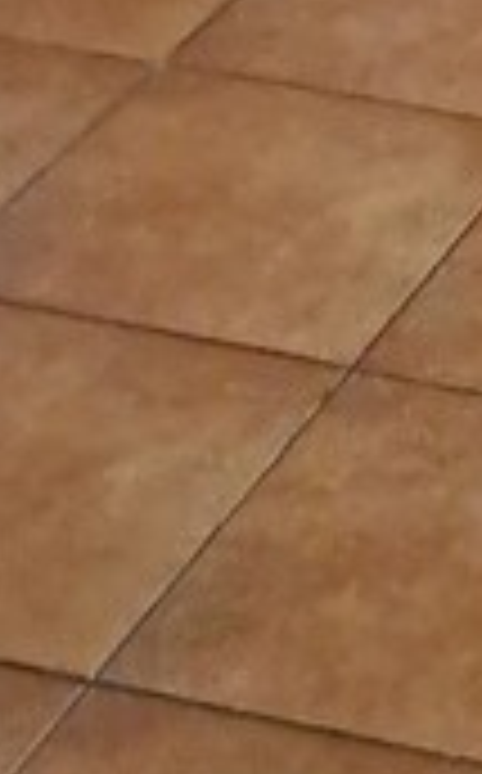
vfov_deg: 10.8
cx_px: 1365
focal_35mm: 158
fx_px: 3332
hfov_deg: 7.4
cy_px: -1238
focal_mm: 4.65
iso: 400
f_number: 1.8
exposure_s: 1/33
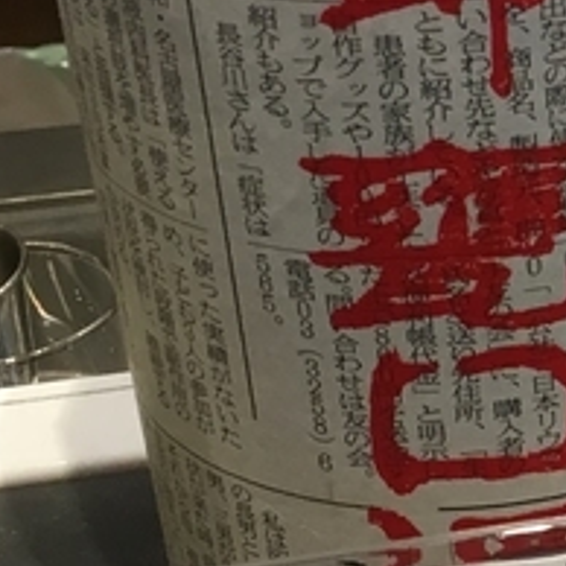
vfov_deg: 12.9
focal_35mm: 135
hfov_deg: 12.0
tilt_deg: -31.2
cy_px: 321
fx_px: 2497
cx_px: 992
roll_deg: -1.4
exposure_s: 1/30
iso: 50
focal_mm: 4.15
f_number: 2.2
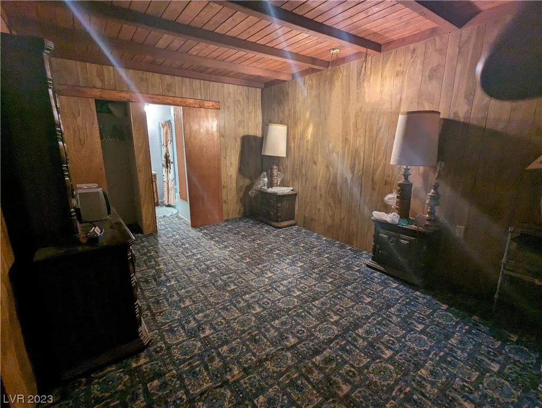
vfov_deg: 78.2
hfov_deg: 94.4
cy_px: 204
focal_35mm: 16
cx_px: 271
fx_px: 251
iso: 132
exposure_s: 1/24
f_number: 2.2
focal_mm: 2.35
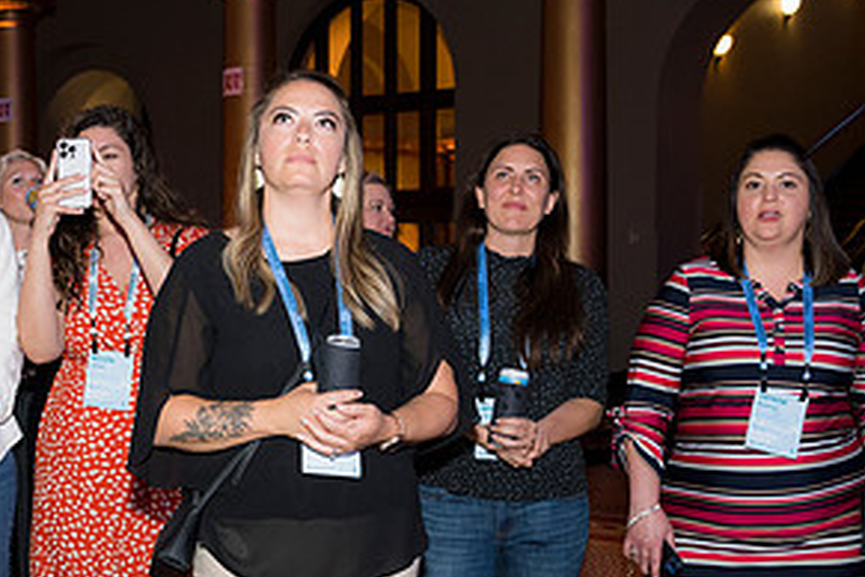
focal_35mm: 60
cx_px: 300
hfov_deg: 33.2
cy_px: 415
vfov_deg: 22.5
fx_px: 1442
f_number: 4
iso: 800
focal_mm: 29.5
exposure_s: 1/100
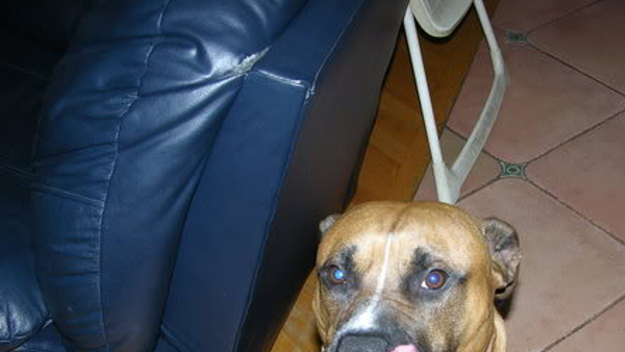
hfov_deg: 37.8
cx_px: 358
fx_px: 912
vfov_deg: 21.5
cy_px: 289
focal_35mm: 55
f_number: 2.8
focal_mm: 8.9
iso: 50
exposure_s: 1/60.1
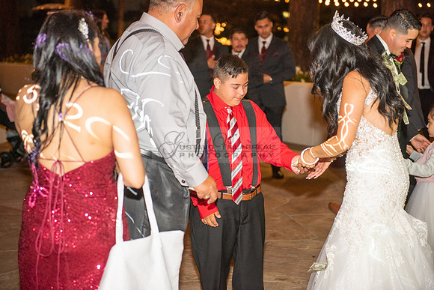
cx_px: 217
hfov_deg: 28.8
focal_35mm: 70
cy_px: 145
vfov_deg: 19.5
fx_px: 844
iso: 1250
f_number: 2.8
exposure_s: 1/125
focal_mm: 70
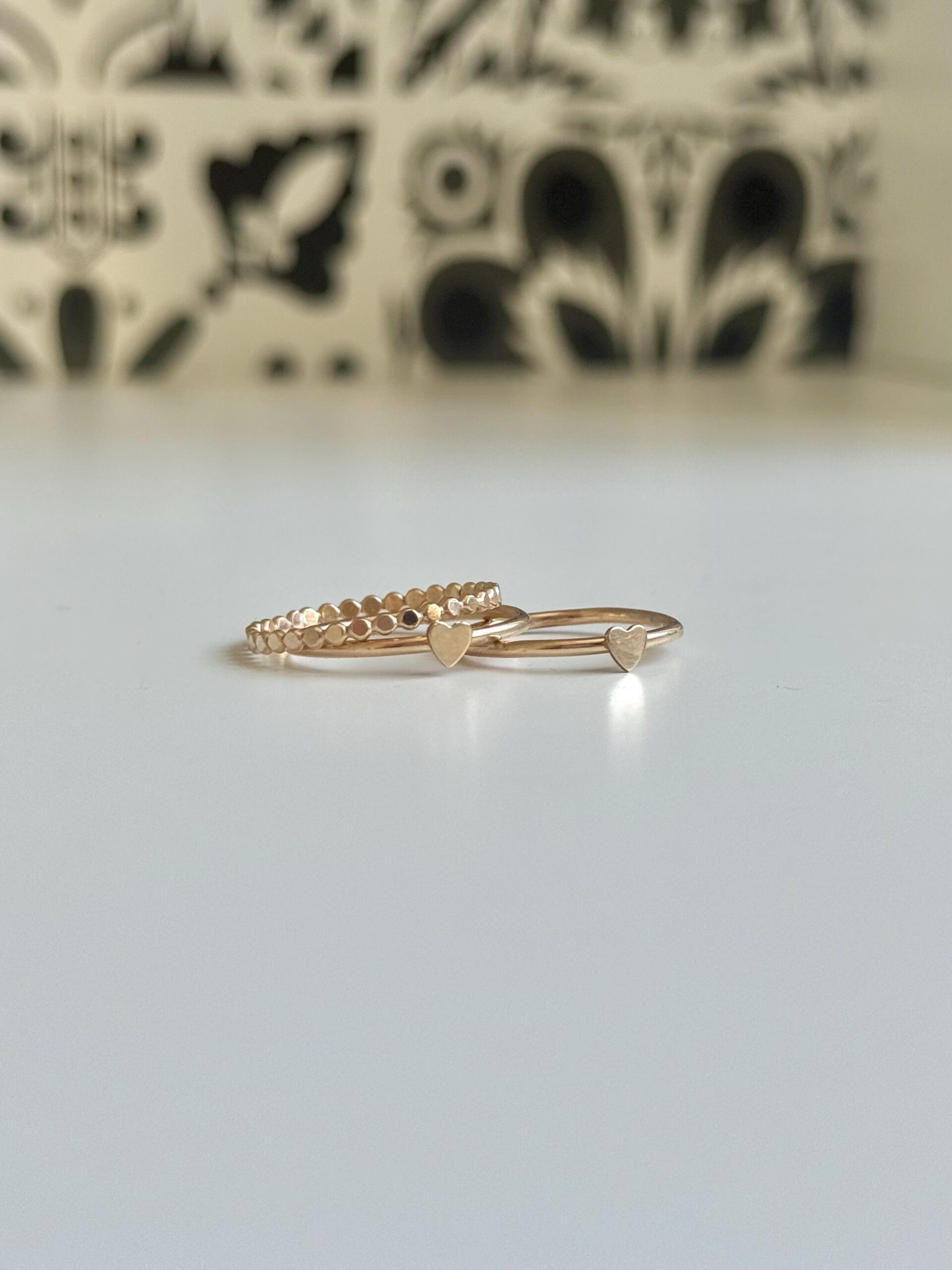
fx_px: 1760
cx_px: 476
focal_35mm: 48
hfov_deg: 30.3
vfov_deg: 39.7
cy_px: 635
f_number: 1.78
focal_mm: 6.76
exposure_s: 1/254
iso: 64
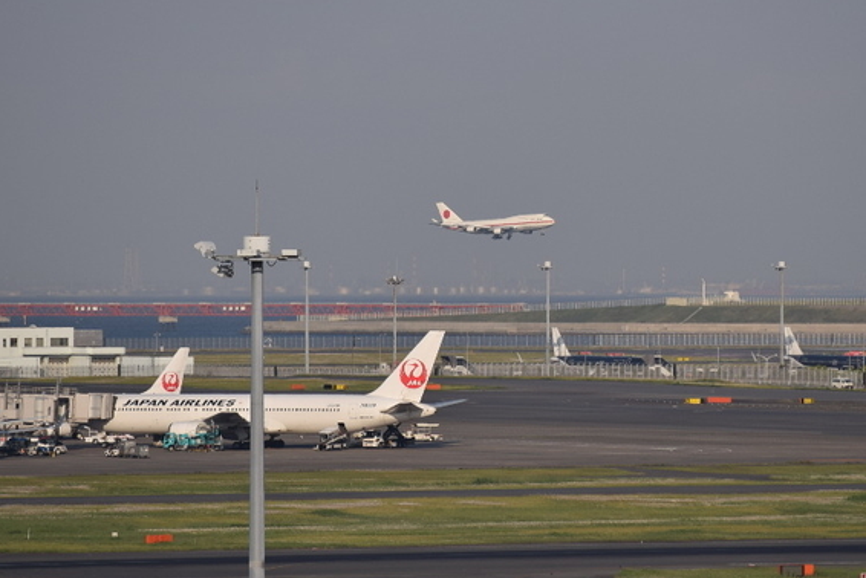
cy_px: 240
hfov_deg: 4.9
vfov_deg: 3.2
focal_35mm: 424
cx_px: 505
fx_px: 10204
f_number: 5.6
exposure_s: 1/1000
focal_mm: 200
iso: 100
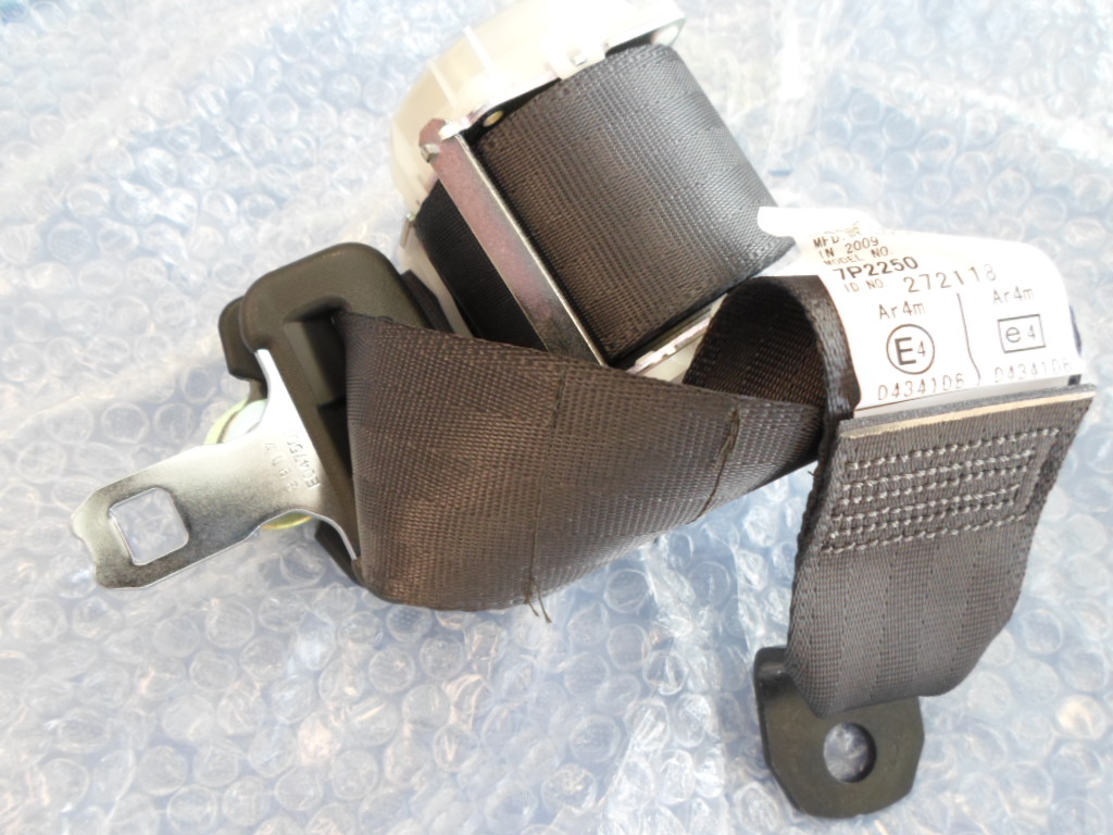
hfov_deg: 69.4
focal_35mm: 25
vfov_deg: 54.9
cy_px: 418
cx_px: 556
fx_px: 804
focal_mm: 4.5
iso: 100
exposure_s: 1/30
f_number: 2.5
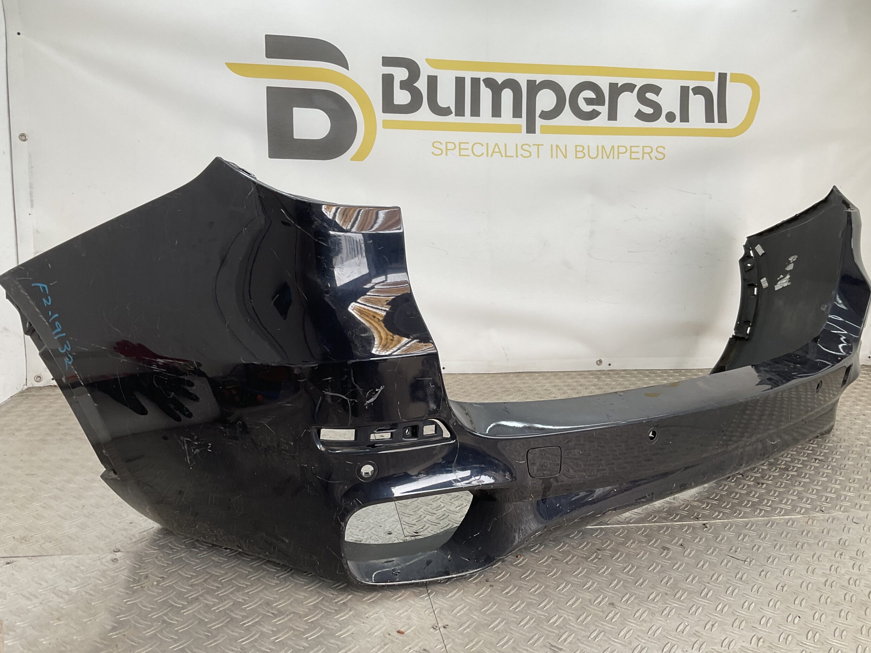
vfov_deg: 46.8
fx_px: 755
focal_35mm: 30
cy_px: 335
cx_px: 439
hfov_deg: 60.0
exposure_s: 1/129
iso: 16
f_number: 1.8
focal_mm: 3
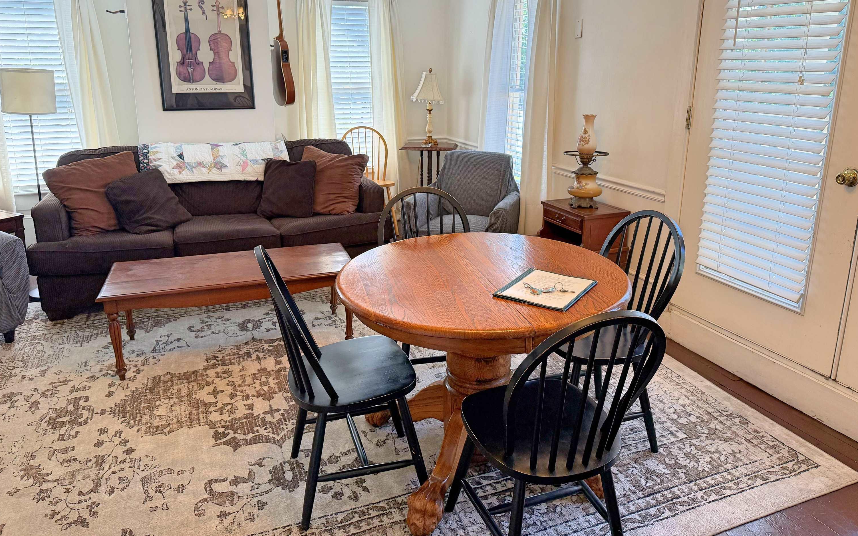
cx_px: 427
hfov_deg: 70.4
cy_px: 215
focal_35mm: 26
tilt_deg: -13.0
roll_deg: +0.0
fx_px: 608
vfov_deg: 47.3
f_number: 1.78
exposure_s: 1/180
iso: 160
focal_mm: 6.76
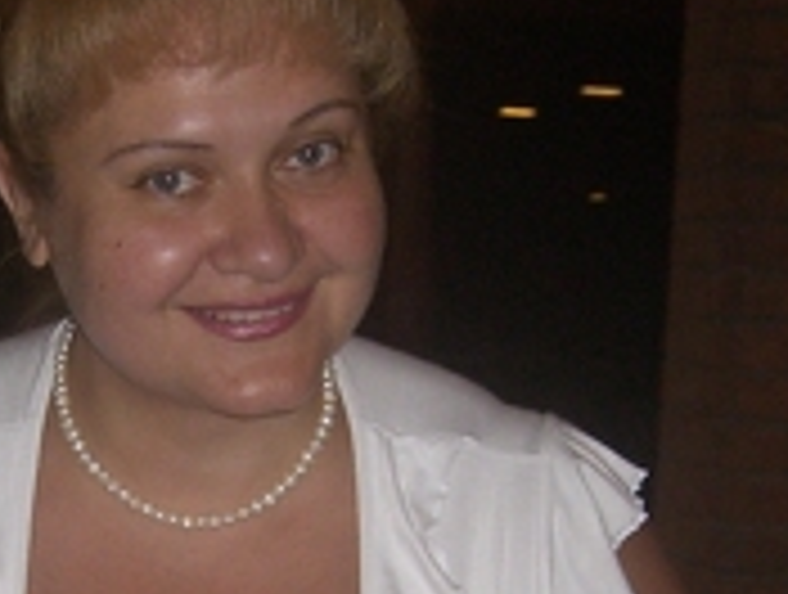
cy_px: 878
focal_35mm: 130
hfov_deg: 15.1
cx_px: 180
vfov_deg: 11.0
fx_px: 2965
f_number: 2.8
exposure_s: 1/60
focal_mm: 7.9
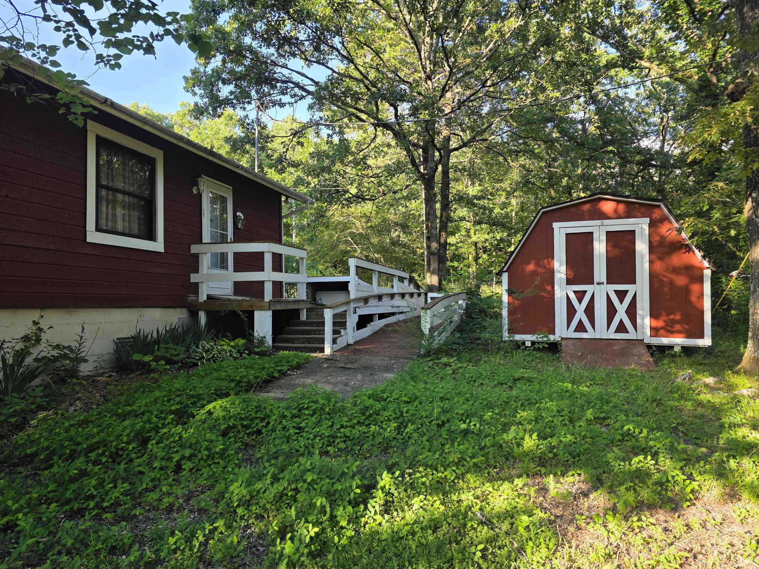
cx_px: 369
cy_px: 279
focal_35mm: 24
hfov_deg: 71.6
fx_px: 526
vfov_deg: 56.8
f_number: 1.7
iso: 40
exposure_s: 1/359
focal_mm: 6.3
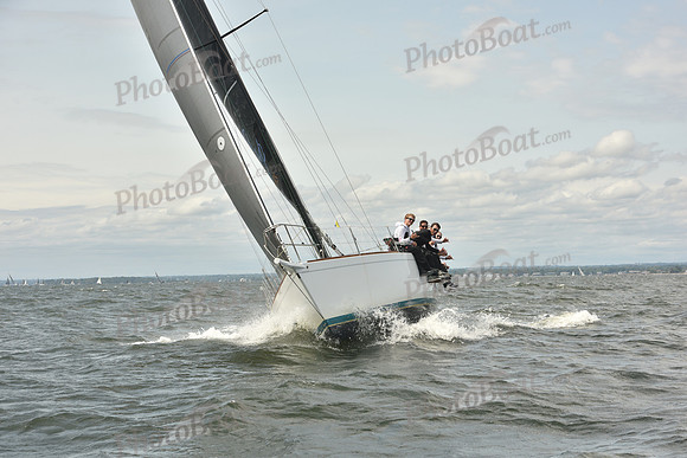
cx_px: 344
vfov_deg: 17.5
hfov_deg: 26.0
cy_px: 229
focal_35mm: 78
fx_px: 1489
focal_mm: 78
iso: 250
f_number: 9
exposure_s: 1/800
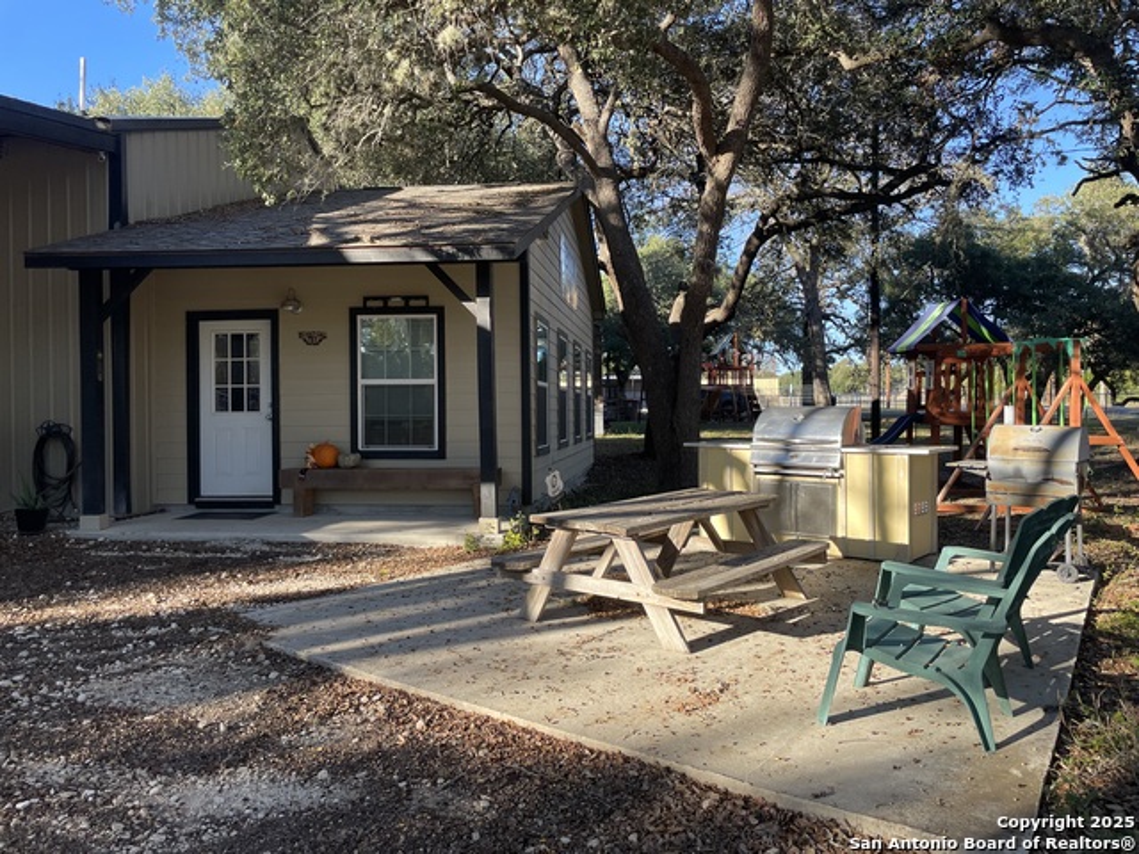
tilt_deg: +0.0
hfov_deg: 67.3
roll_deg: +1.0
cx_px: 570
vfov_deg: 53.1
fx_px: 856
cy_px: 427
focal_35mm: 26
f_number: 1.6
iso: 32
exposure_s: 1/520
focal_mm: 4.2
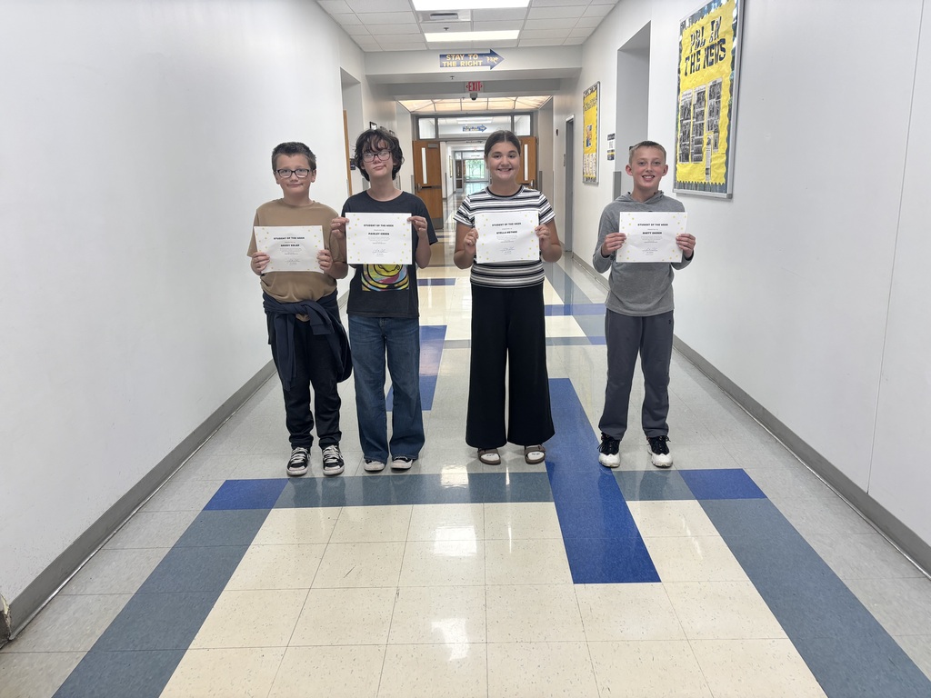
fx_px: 699
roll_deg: +2.0
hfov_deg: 67.3
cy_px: 349
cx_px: 466
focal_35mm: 26
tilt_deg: -14.0
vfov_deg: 53.1
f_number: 1.6
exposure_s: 1/120
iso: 100
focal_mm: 5.96
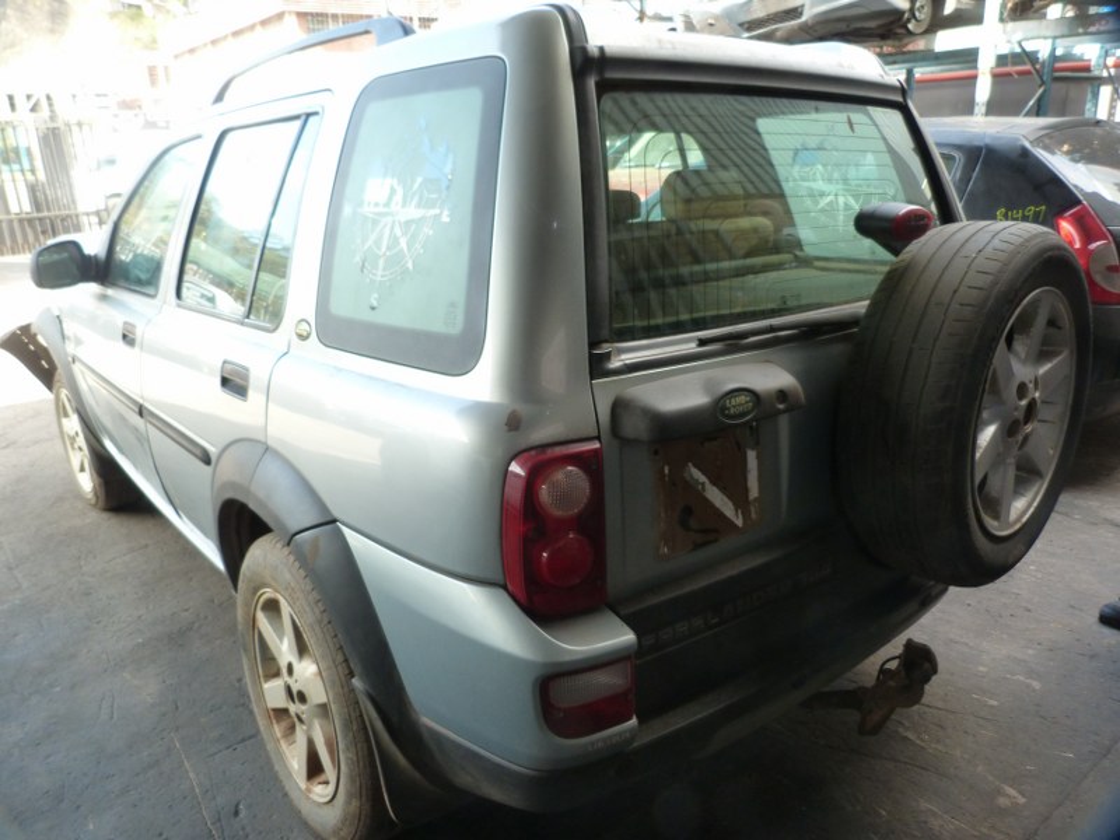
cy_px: 420
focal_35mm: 25
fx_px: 809
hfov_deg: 69.4
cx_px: 560
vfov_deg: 54.9
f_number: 2.8
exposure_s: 1/60
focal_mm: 4.5
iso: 160
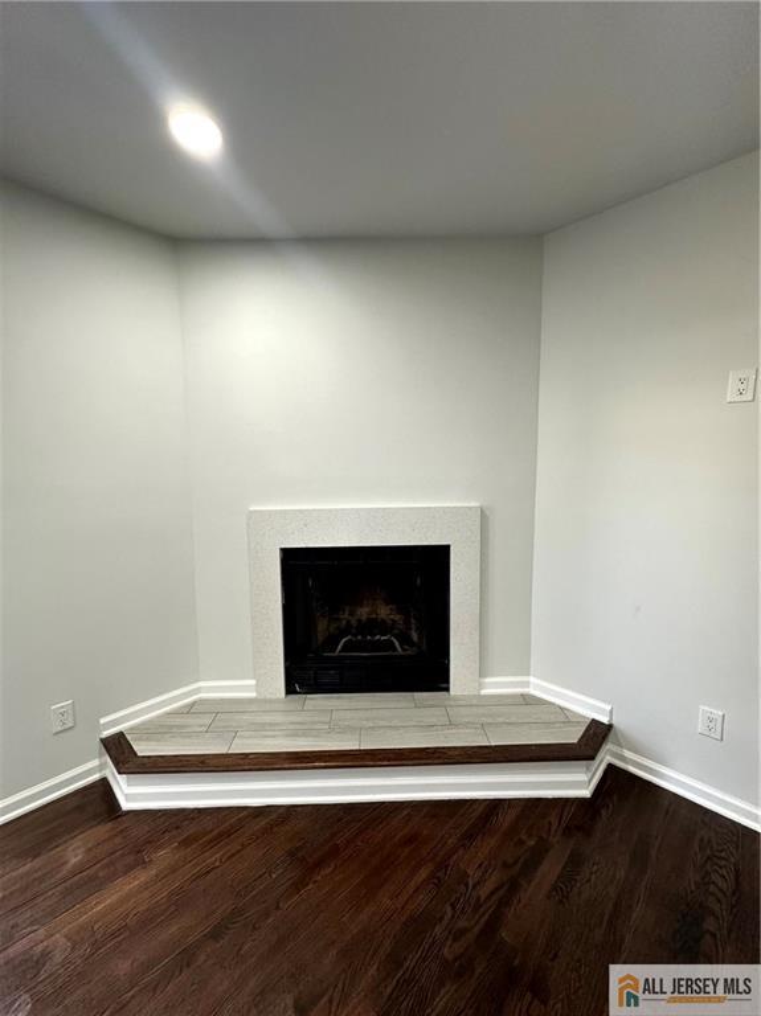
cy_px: 508
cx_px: 380
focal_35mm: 14
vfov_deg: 102.1
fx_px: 411
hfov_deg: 85.6
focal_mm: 2.22
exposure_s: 1/120
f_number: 2.2
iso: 160
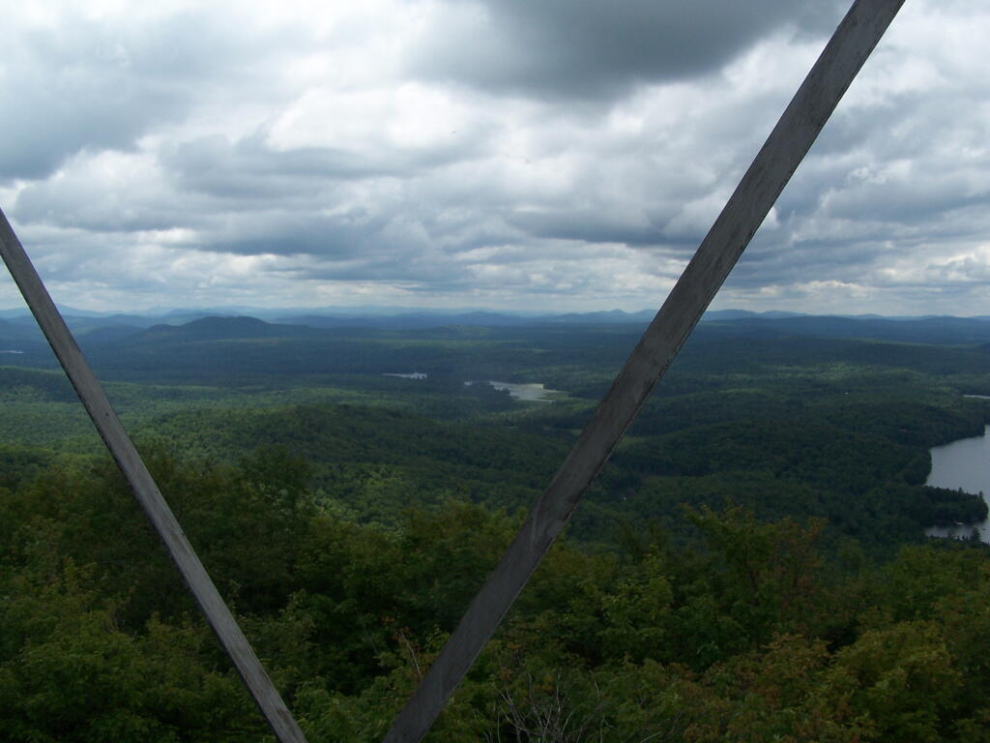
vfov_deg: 37.7
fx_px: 1087
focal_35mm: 38
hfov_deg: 49.0
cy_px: 372
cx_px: 495
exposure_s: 1/640
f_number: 5.6
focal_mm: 6.3
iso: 80
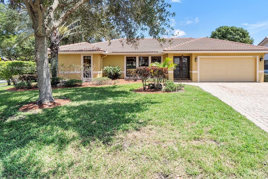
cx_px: 160
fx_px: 149
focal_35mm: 20
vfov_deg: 61.2
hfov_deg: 83.0
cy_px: 69
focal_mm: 10
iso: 100
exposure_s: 1/125
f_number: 11
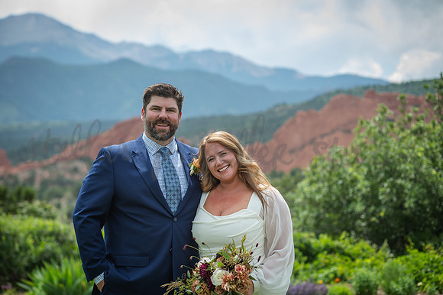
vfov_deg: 16.1
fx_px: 1045
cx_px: 222
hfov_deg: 23.9
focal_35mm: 85
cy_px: 148
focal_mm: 85
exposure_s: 1/640
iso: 125
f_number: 3.5
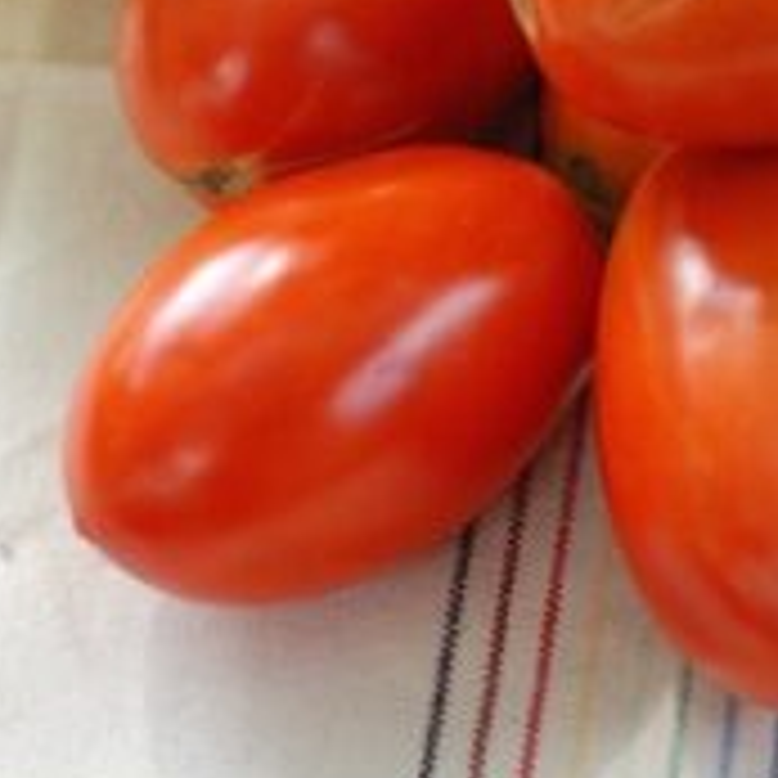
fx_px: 4679
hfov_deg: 9.5
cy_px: -270
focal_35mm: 184
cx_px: 717
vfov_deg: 9.3
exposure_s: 1/60
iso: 160
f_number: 5
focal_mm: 50
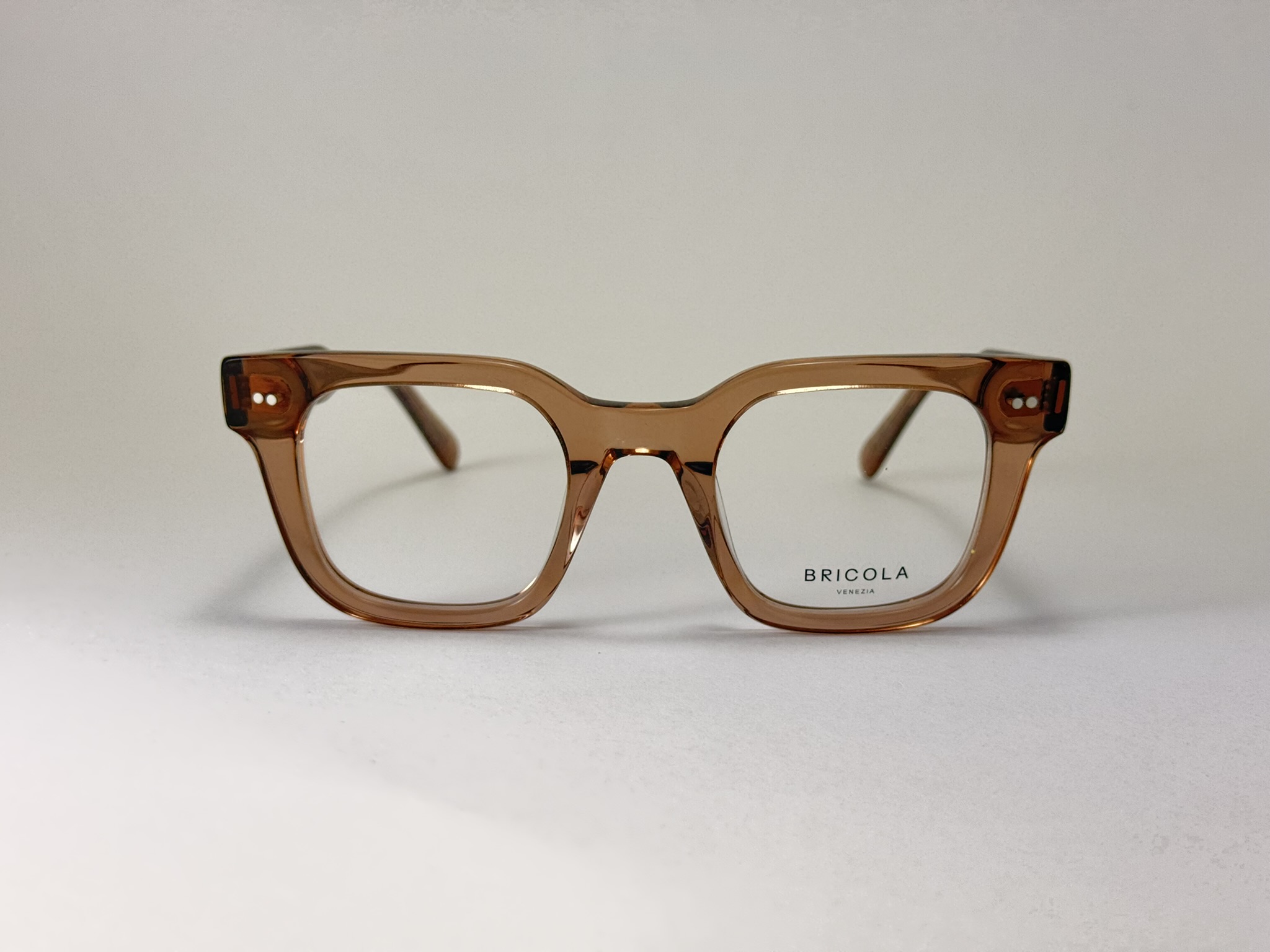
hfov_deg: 39.7
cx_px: 635
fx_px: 1761
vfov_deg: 30.3
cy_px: 476
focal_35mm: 48
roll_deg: -0.5
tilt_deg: -9.1
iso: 64
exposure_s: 1/148
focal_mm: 6.76
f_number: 1.78
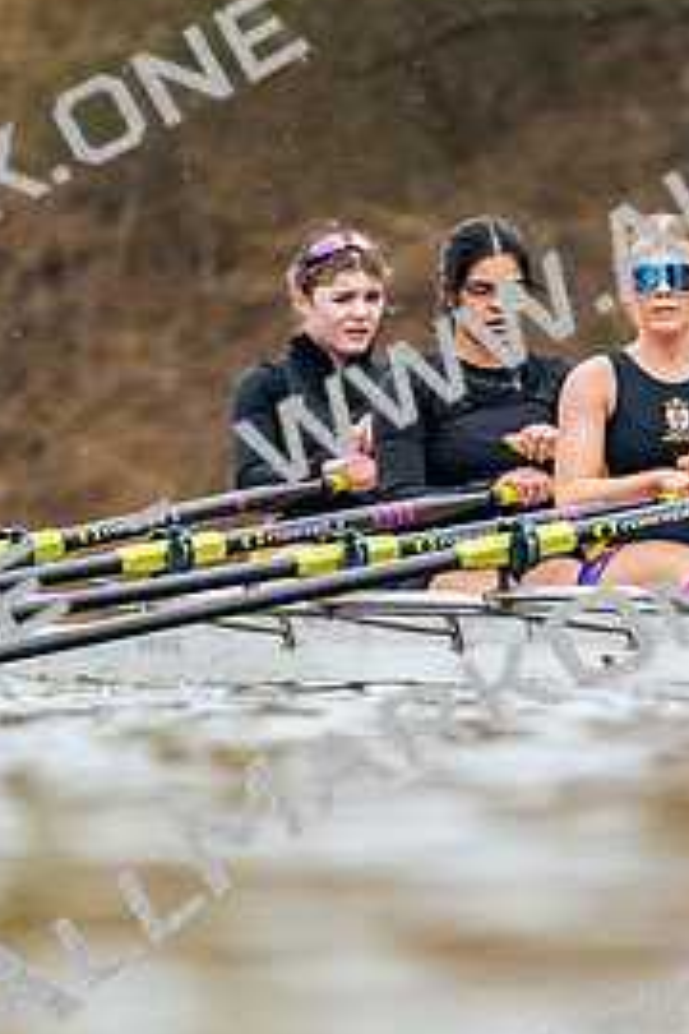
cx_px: 708
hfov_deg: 1.1
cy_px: 496
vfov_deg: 1.6
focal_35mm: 1288
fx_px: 36973
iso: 5000
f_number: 6.3
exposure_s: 1/2000
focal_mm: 600
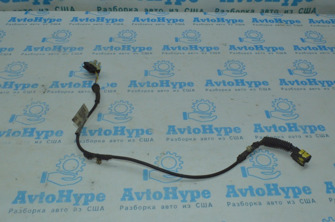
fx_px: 349
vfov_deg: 35.4
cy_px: 111
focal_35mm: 38
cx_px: 168
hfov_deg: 51.3
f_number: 25
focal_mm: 25
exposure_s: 1/40
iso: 1800
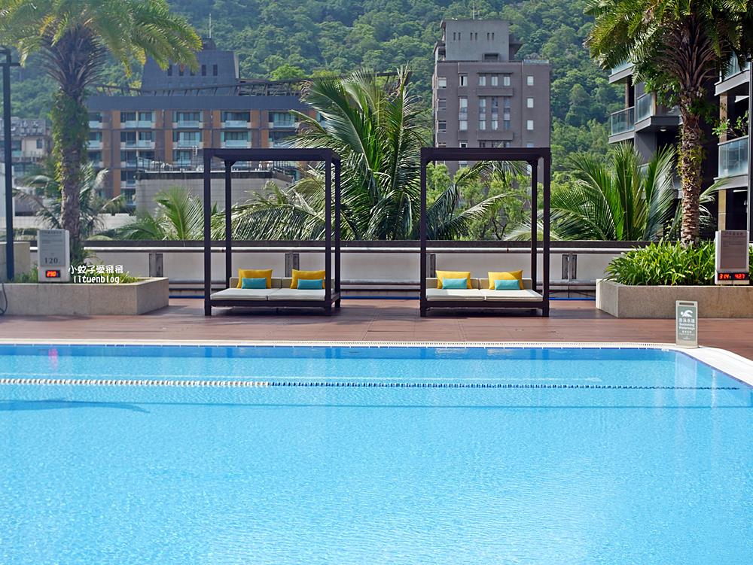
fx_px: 1088
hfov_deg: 38.2
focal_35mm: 50
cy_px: 282
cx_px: 376
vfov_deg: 29.1
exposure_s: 1/1600
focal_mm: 25
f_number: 3.5
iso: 200
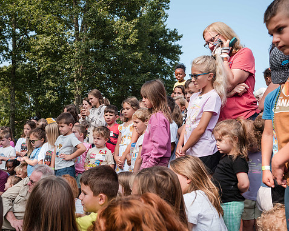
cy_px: 112
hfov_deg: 50.3
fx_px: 308
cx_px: 133
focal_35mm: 36
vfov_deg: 41.1
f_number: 5.6
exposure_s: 1/250
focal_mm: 30
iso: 180
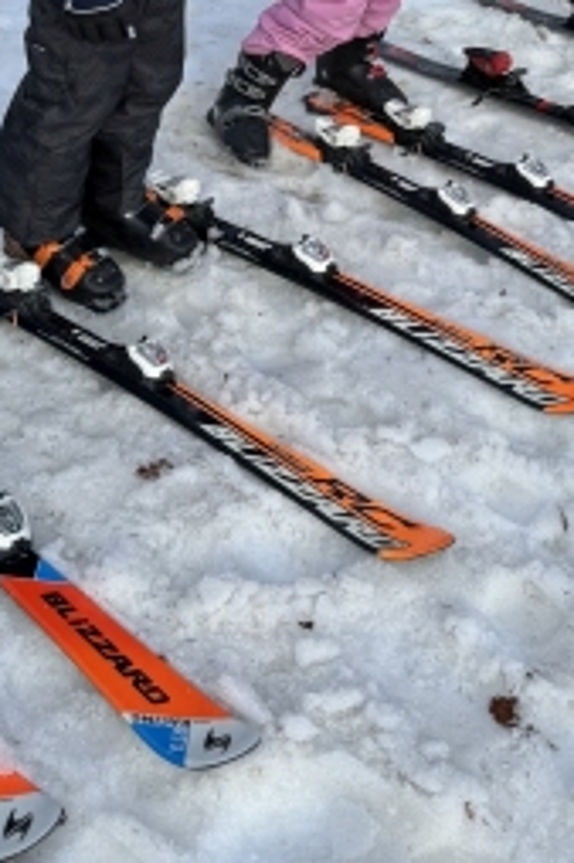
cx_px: 360
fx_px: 1413
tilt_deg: -23.1
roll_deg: +0.6
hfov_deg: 22.9
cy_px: -58
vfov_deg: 30.7
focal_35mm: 59
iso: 80
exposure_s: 1/2833
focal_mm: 6.86
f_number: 1.78
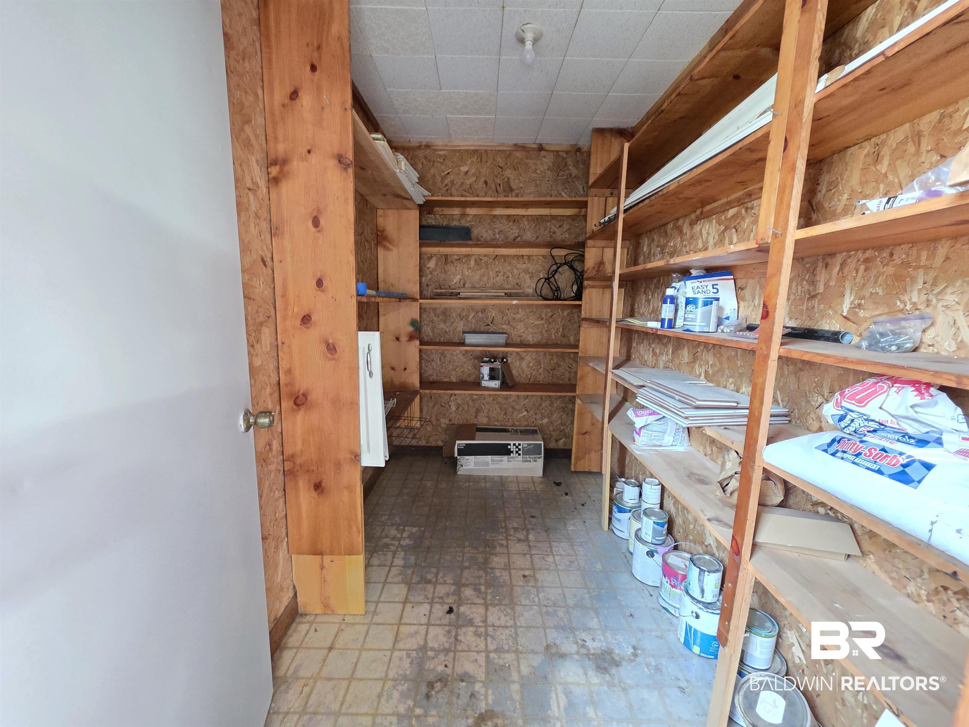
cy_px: 364
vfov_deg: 89.9
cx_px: 484
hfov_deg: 106.2
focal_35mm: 13
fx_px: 364
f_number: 1.9
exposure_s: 1/24
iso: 1600
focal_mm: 2.2
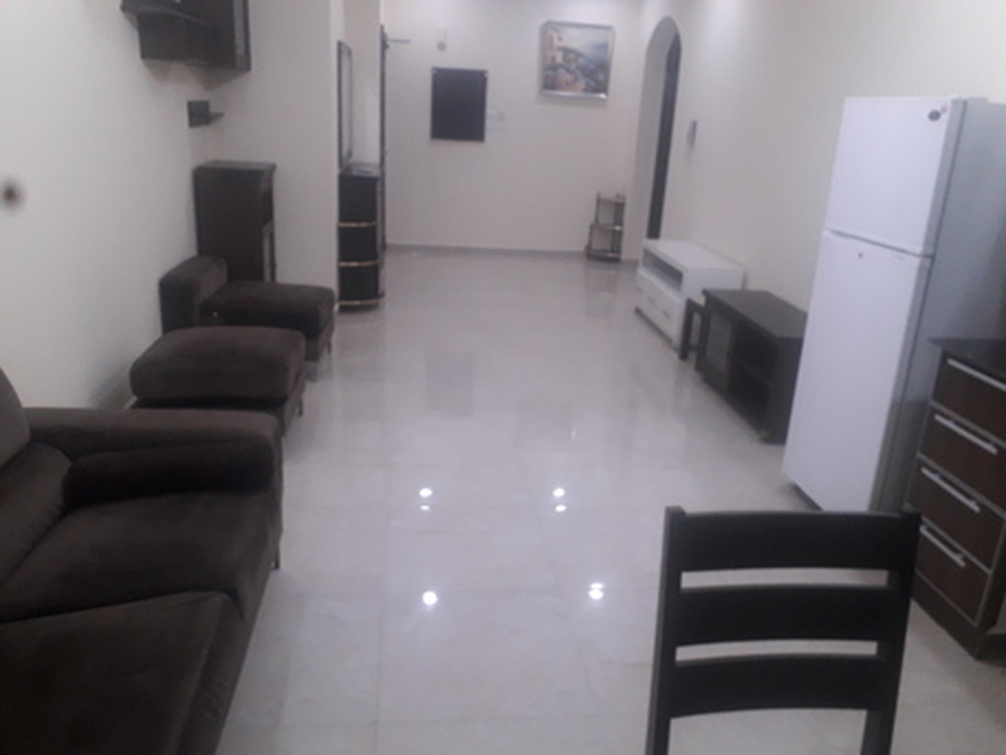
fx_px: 785
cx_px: 503
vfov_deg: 51.4
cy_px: 378
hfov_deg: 65.3
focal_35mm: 27
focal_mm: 3.6
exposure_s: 1/25
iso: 200
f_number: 1.9
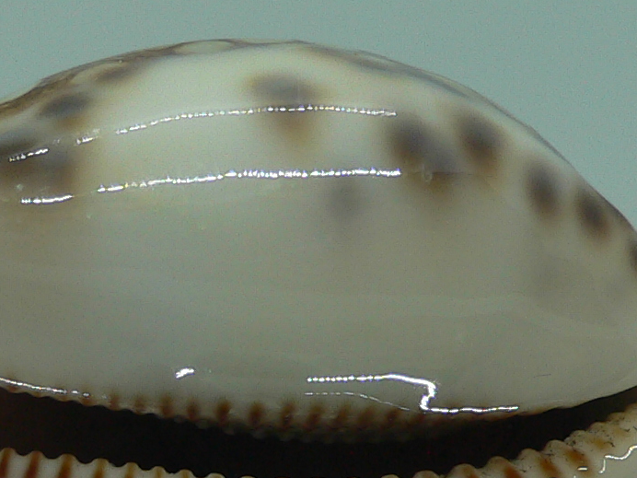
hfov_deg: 19.2
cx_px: 218
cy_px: 520
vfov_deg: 14.2
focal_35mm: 102
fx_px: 1877
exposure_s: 1/60
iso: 80
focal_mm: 4.6
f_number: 2.8
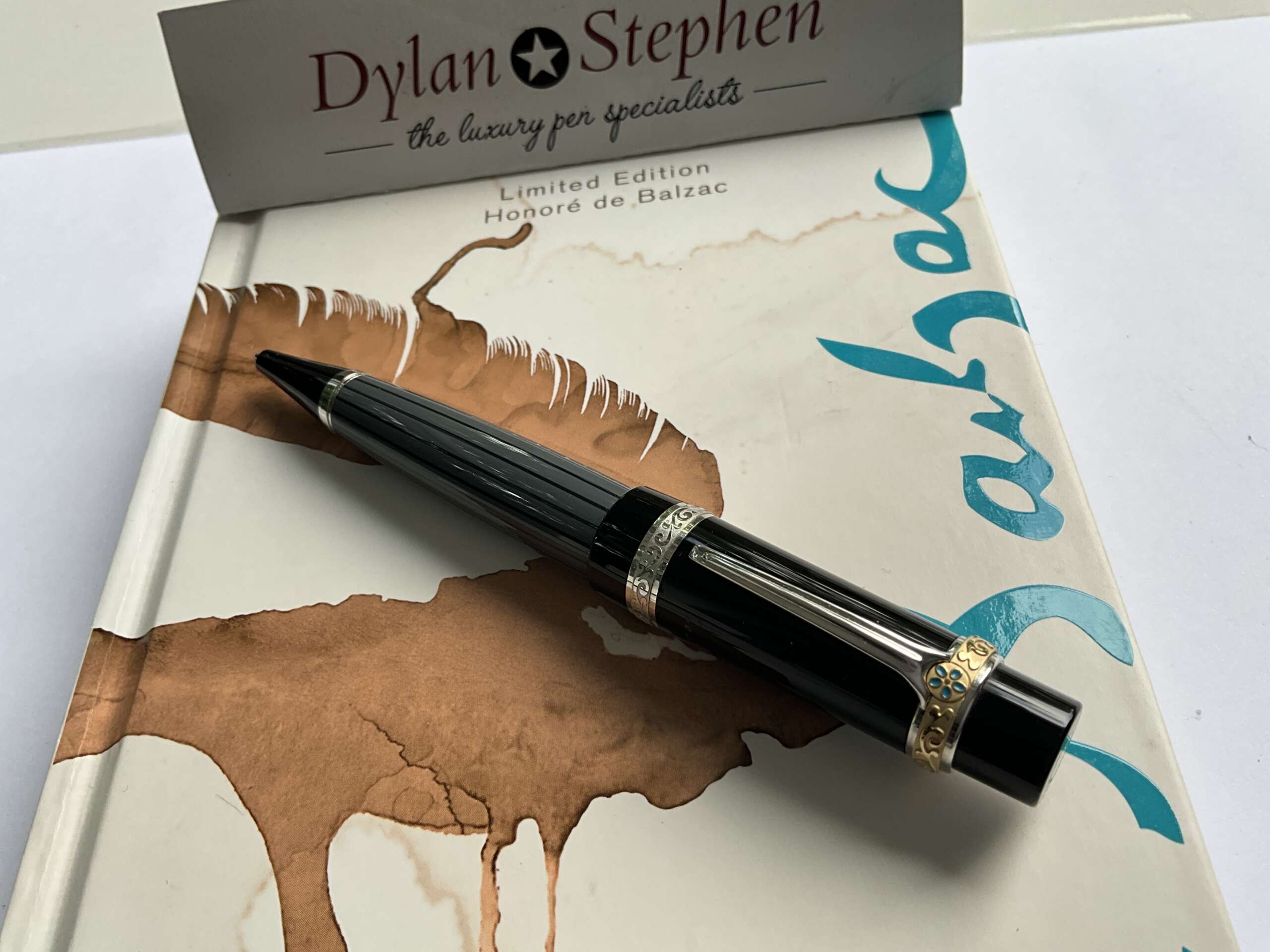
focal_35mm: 29
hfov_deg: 61.7
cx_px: 635
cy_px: 476
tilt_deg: -52.9
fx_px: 1064
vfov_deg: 48.2
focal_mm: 3
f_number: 1.8
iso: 20
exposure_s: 1/153
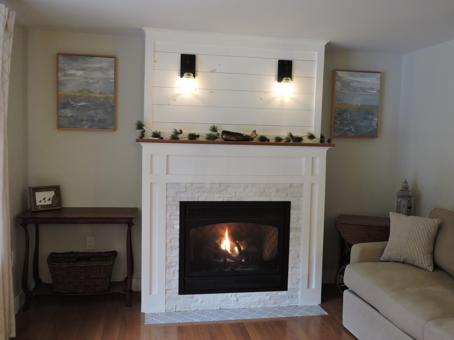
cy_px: 170
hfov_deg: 55.4
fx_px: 433
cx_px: 227
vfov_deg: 42.9
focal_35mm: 33
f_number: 3.6
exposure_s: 1/13
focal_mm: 5.9
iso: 400
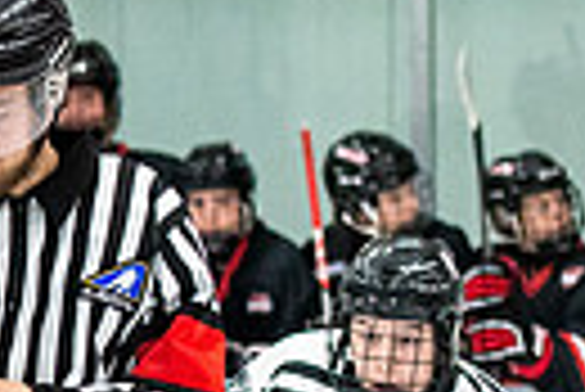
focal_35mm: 684
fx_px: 11127
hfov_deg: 3.0
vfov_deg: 2.0
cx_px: -688
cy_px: 570
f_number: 2.8
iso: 1100
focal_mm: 85
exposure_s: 1/400
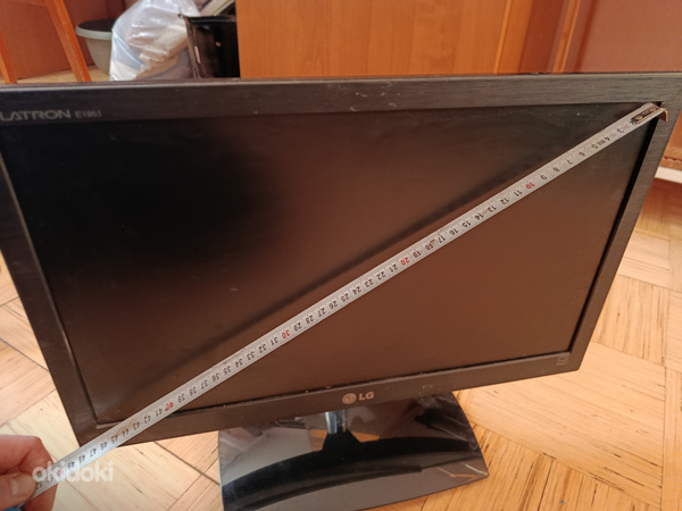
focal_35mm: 24
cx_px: 341
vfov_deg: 56.8
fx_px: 473
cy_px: 256
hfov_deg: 71.6
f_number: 1.7
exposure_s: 1/33.3
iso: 1349
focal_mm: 5.24
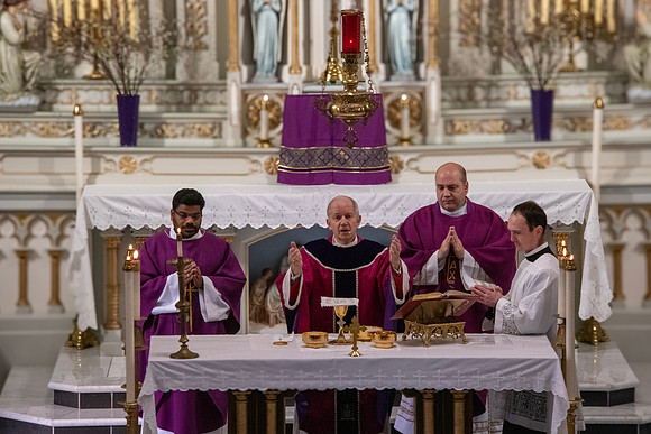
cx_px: 305
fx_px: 4189
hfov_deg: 8.9
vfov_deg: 5.9
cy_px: 204
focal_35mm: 232
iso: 4000
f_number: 14
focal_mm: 210
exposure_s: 1/80
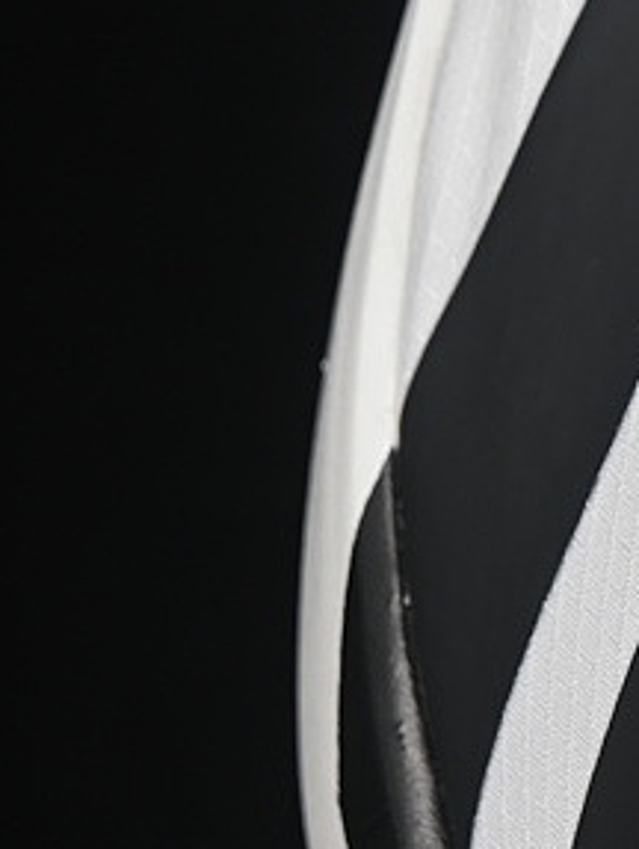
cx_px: 1142
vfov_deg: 7.3
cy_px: 59
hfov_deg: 5.4
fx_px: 6655
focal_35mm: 271
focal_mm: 50
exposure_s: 1/80
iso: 160
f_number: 7.1
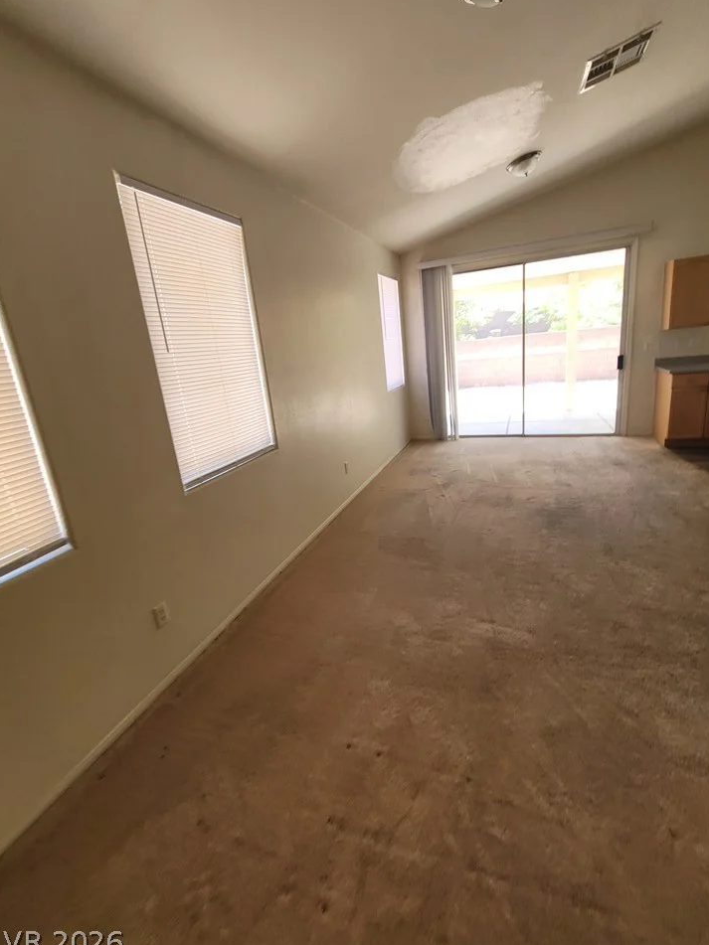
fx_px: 382
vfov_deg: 102.0
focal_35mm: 14
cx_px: 362
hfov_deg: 85.6
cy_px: 456
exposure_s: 1/120
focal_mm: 2.2
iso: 64
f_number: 2.2
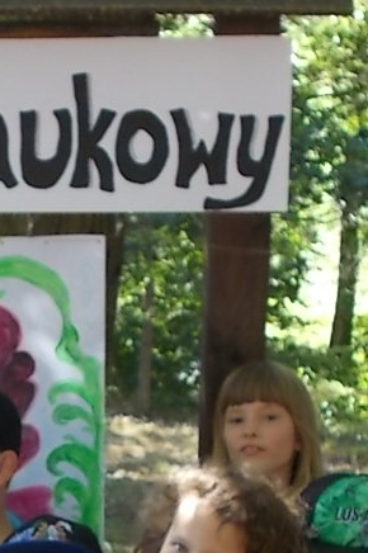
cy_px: 496
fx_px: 2288
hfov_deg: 9.0
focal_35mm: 149
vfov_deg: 13.7
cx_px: -147
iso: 80
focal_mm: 6.9
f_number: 3.9
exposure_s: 1/40
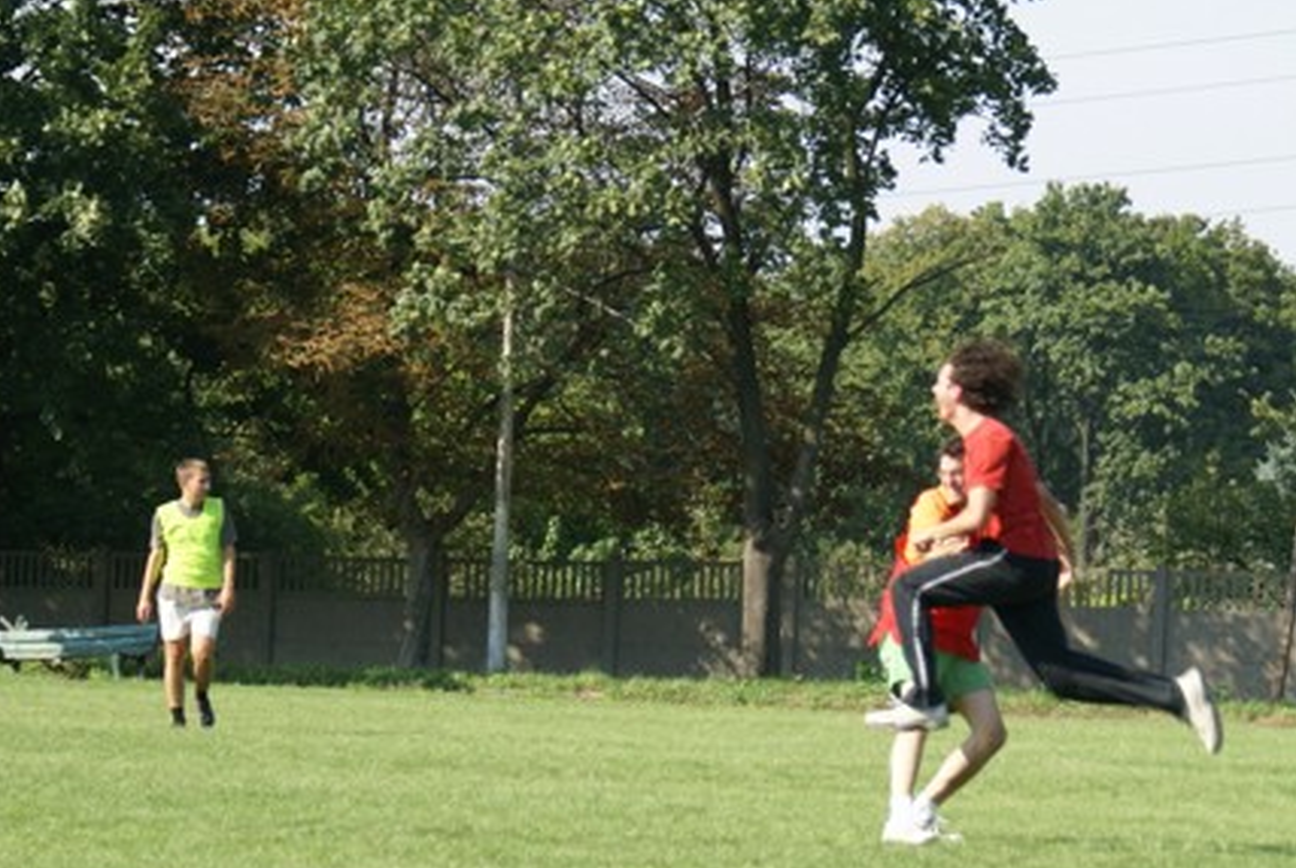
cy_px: 449
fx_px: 6200
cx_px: 859
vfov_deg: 8.0
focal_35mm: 172
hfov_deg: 11.9
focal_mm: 70
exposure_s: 1/250
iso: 100
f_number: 6.3
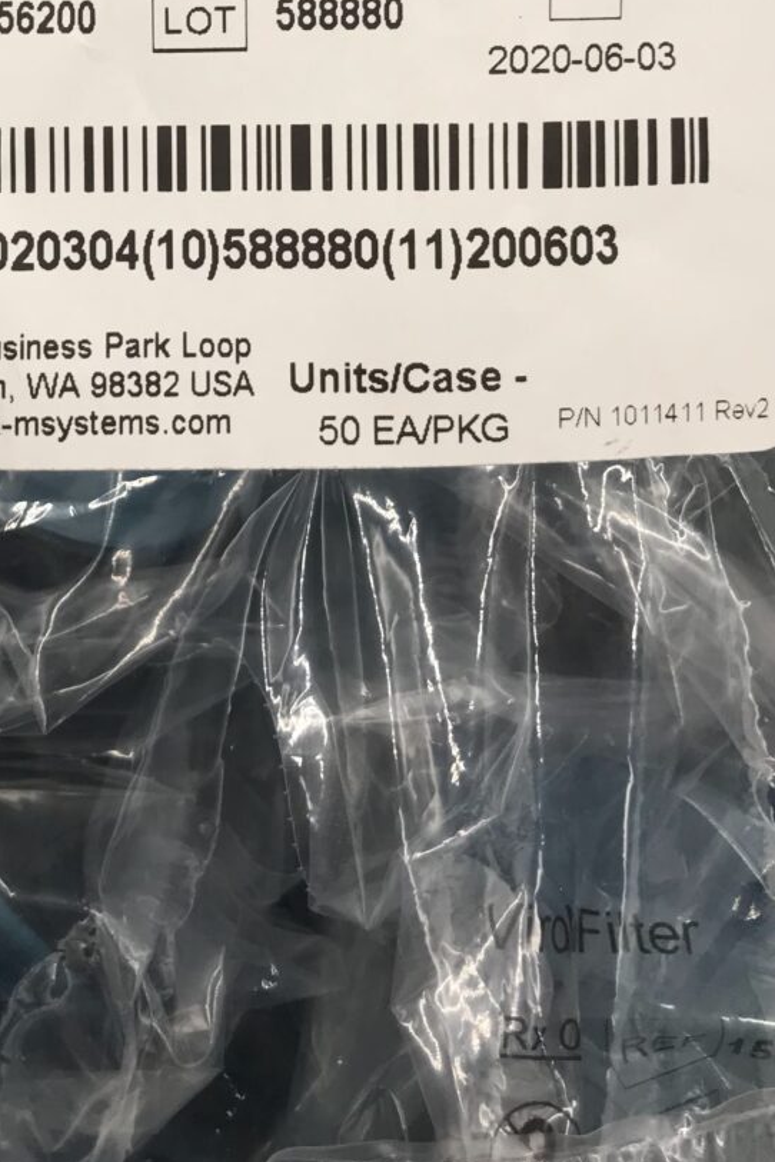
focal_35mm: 55
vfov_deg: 34.1
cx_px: 180
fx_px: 1776
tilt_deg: -86.4
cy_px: 94
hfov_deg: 24.3
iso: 32
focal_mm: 3.99
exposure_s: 1/120
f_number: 1.8
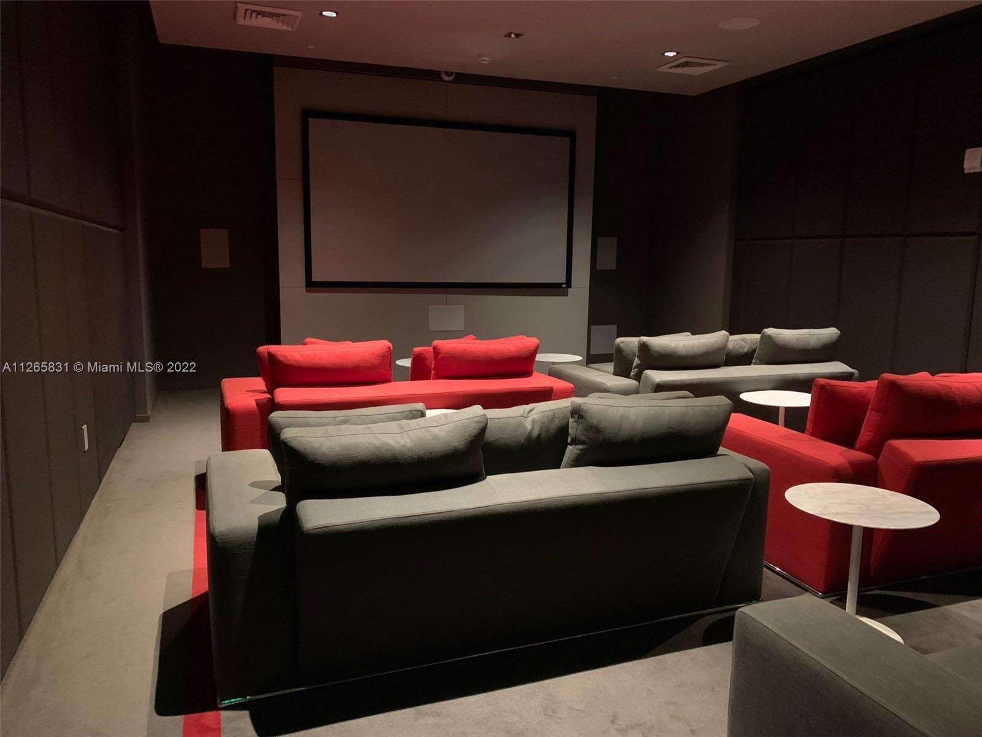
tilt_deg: -9.6
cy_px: 368
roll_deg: -0.1
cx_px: 491
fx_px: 738
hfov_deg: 67.3
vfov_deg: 53.1
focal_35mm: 26
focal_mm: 4.25
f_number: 1.8
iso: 640
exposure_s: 1/20
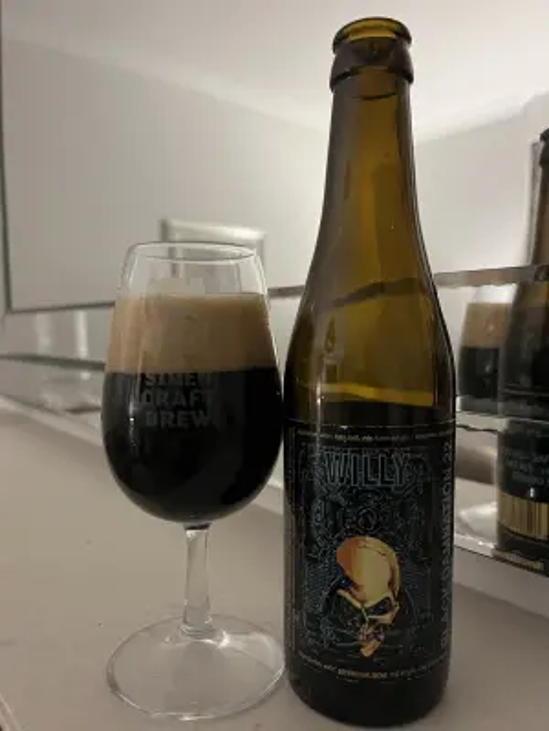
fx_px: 550
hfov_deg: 53.1
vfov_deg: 67.3
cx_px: 274
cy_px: 366
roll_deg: +1.3
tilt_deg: -6.1
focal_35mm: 26
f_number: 1.6
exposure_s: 1/33
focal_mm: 5.1
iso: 500
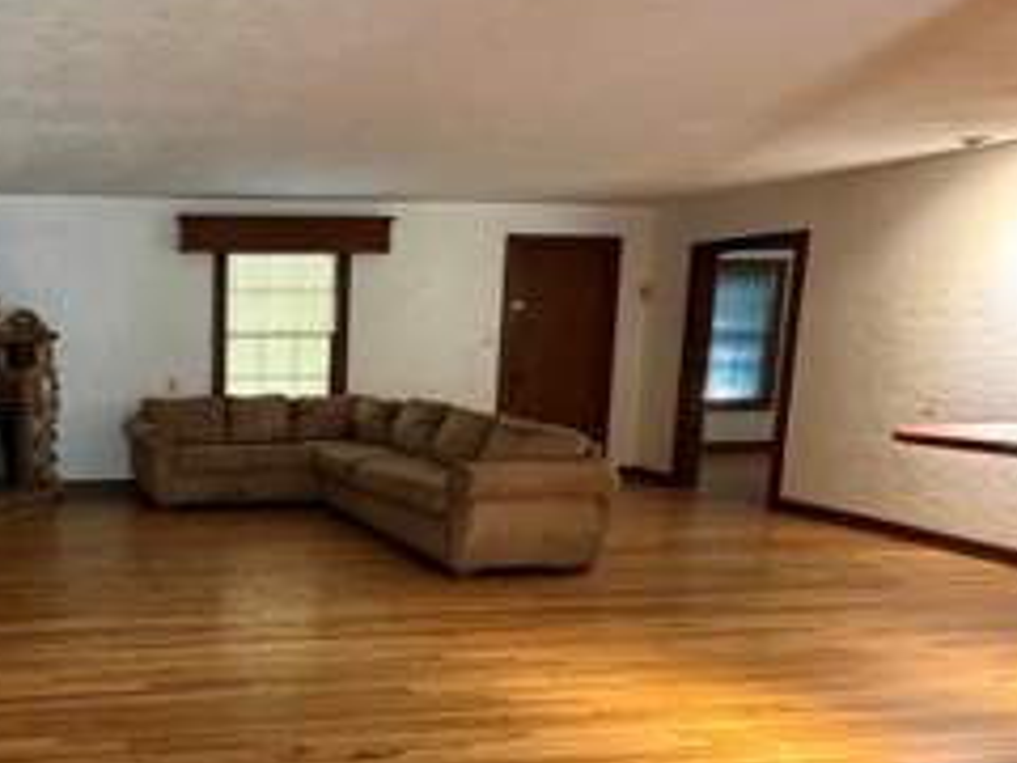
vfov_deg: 49.6
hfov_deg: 55.1
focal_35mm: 28
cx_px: 102
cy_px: 441
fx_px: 823
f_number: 2.2
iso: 1000
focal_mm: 2.22
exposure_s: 1/60
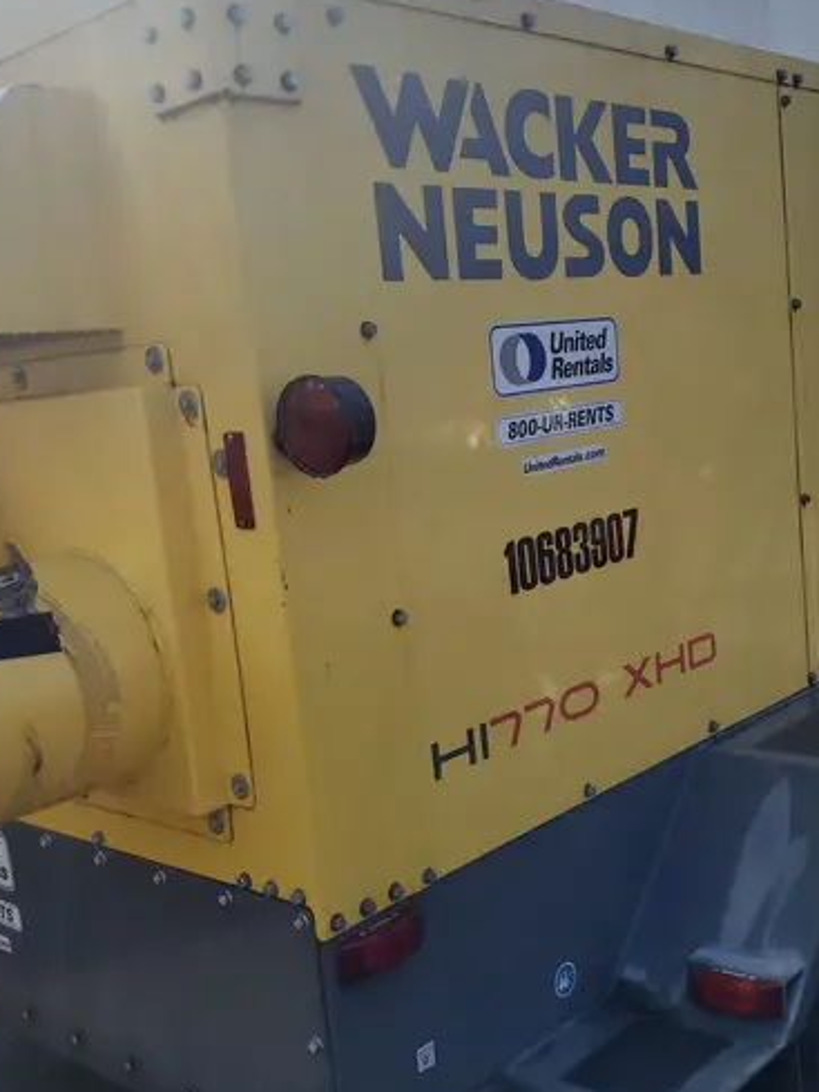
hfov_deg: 36.8
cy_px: 542
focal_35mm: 39
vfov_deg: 47.9
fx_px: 1230
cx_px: 473
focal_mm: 4.3
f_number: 2.4
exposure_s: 1/1261
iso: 50
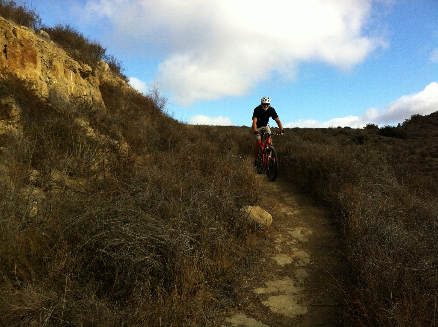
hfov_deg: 52.7
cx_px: 219
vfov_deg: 40.6
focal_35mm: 35
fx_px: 442
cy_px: 164
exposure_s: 1/754
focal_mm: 3.85
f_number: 2.8
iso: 80
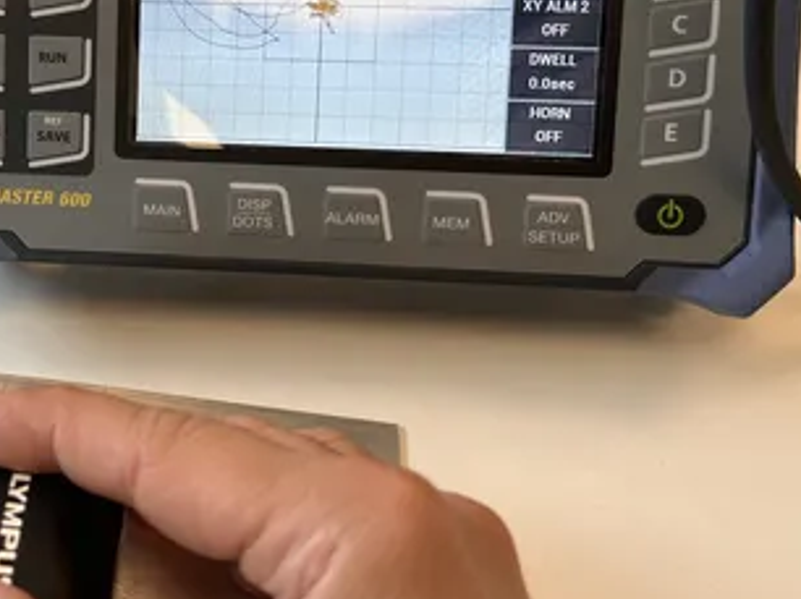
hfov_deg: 36.4
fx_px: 1179
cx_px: 175
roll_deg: +2.5
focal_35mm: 51
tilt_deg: -37.4
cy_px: 165
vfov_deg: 28.2
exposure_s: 1/259
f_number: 1.5
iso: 50
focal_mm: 5.7
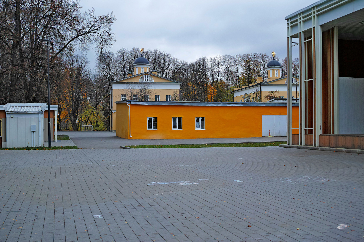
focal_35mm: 45
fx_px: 455
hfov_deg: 43.6
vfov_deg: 29.9
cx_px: 182
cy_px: 121
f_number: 4.5
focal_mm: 30
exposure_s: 1/125
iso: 100
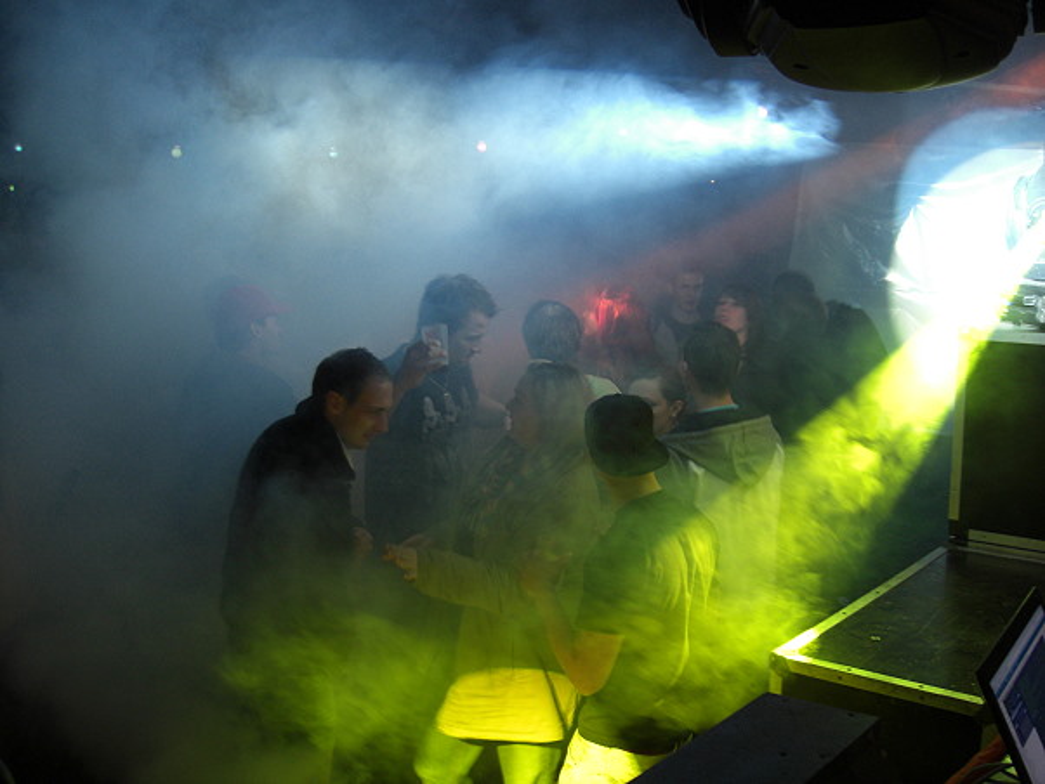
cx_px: 522
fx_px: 1148
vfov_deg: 37.7
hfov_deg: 49.0
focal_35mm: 38
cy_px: 392
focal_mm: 7.9
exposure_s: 1/15
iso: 200
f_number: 2.8
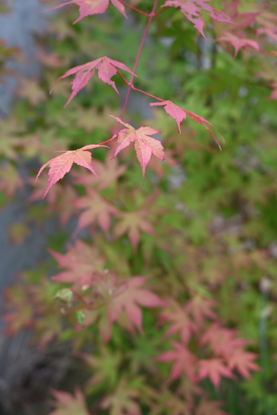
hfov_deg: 25.1
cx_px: 138
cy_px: 208
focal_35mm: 54
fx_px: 623
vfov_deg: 36.9
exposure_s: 1/160
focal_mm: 54
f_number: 5.6
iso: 100
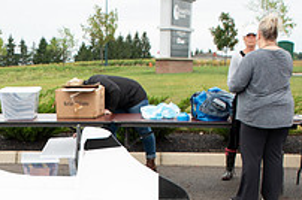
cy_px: 252
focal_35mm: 72
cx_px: 41
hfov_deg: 27.3
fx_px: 603
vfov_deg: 17.8
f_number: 5
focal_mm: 24
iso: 640
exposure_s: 1/160
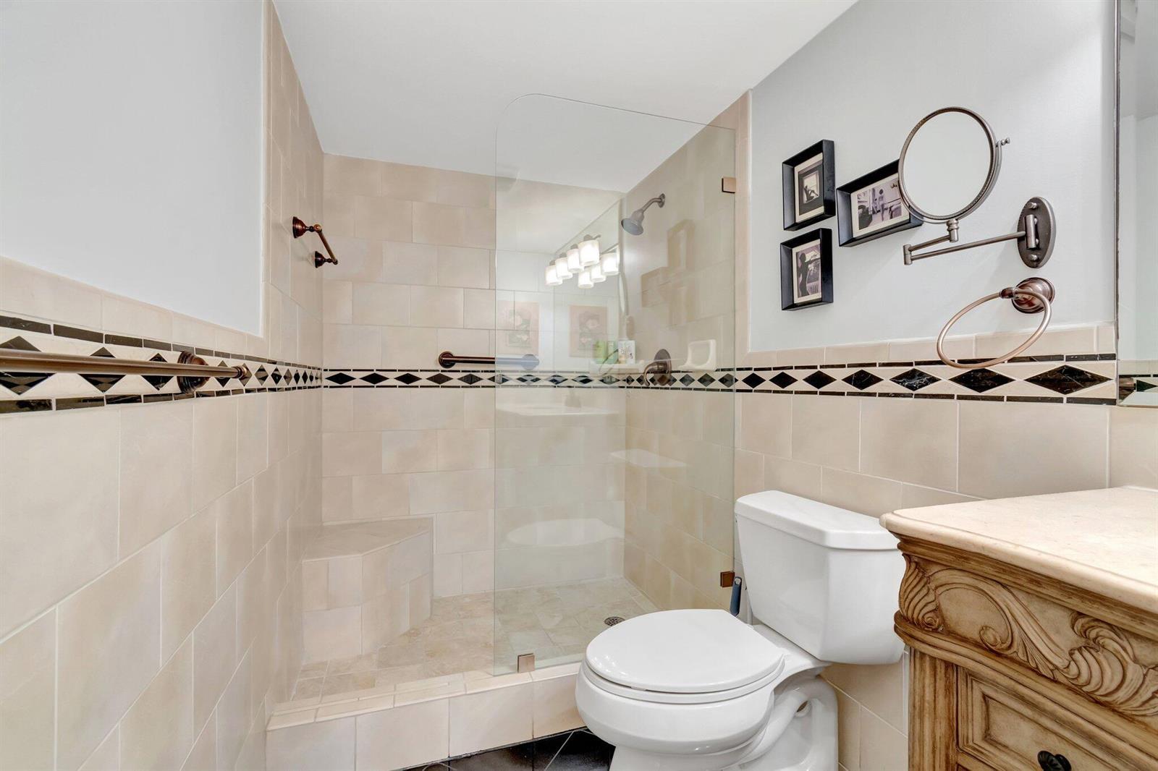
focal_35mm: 15
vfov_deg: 77.3
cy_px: 386
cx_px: 579
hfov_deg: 100.4
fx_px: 482
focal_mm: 10
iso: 1000
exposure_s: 1/5
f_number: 8
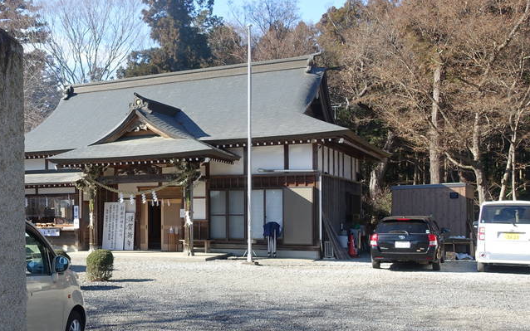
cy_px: 212
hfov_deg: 40.4
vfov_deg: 27.9
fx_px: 665
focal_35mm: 46
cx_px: 61
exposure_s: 1/400
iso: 125
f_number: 3.5
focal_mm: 8.8
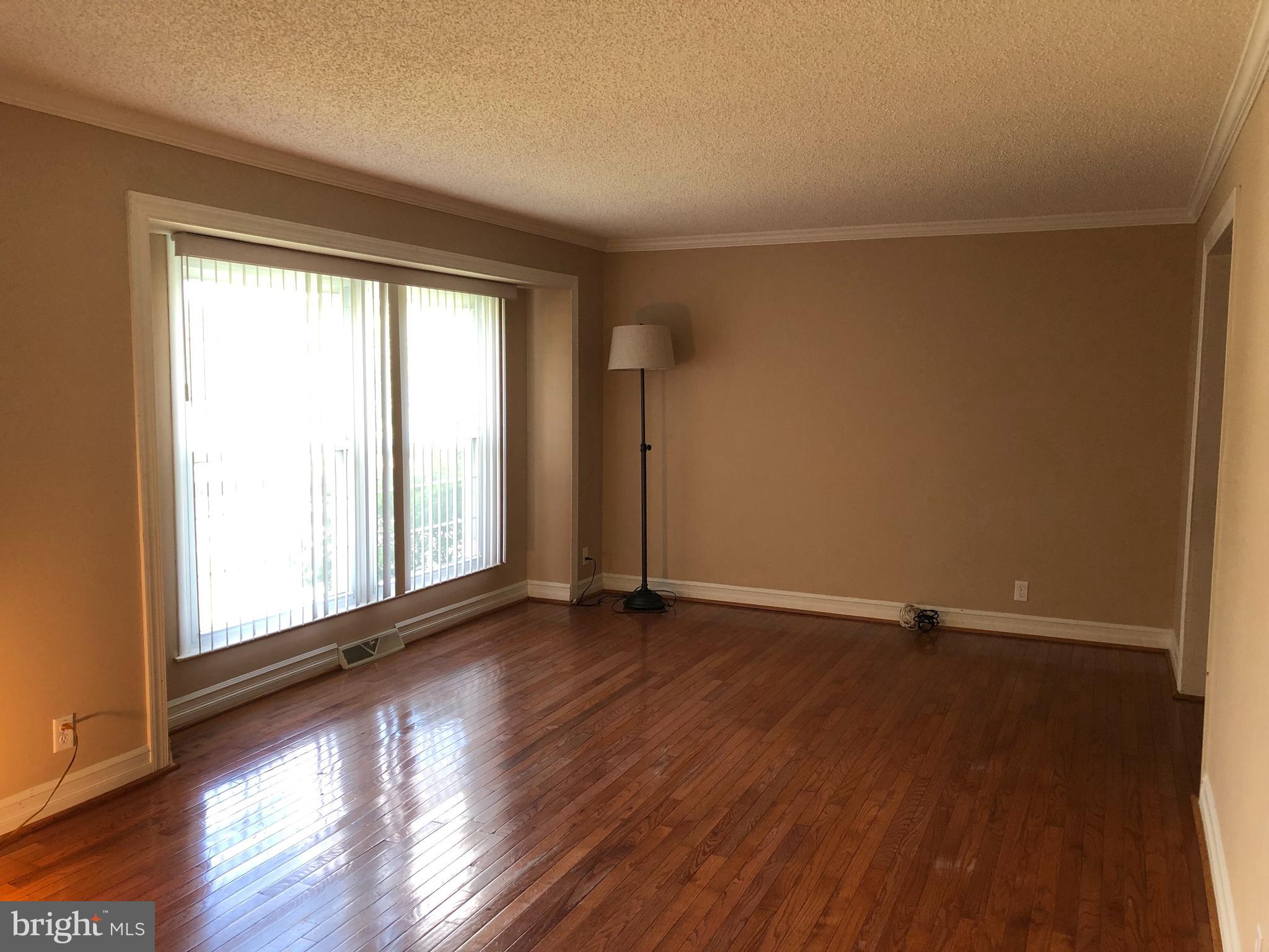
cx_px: 634
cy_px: 476
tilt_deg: -6.0
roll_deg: -1.2
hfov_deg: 63.4
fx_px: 1026
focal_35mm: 28
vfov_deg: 49.7
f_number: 1.8
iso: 25
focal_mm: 3.99
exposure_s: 1/40
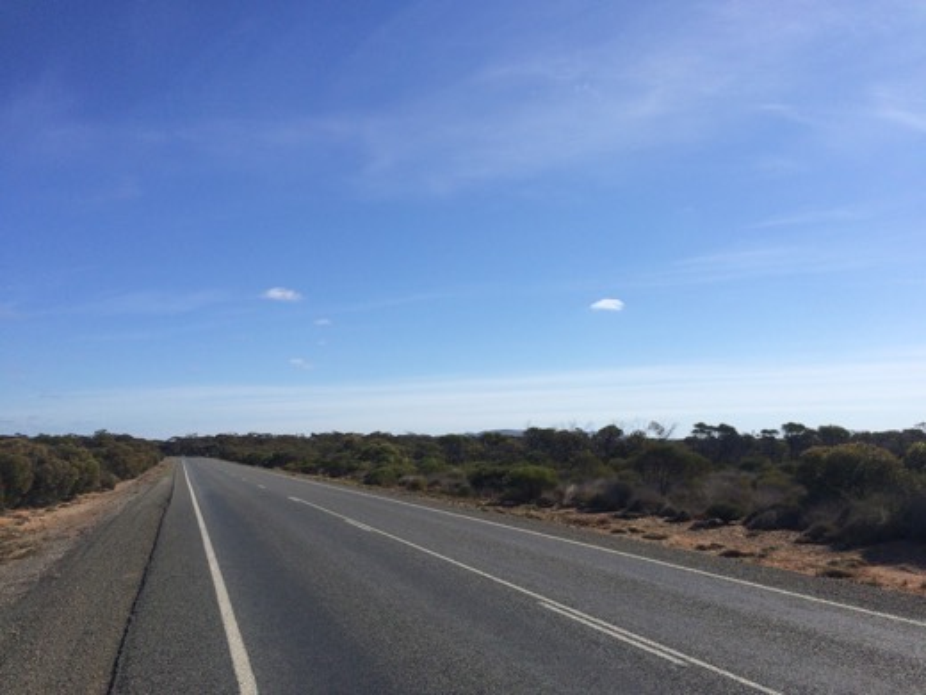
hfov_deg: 61.7
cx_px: 463
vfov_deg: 48.2
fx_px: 776
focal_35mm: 29
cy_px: 348
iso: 32
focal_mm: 4.15
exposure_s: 1/3731
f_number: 2.2
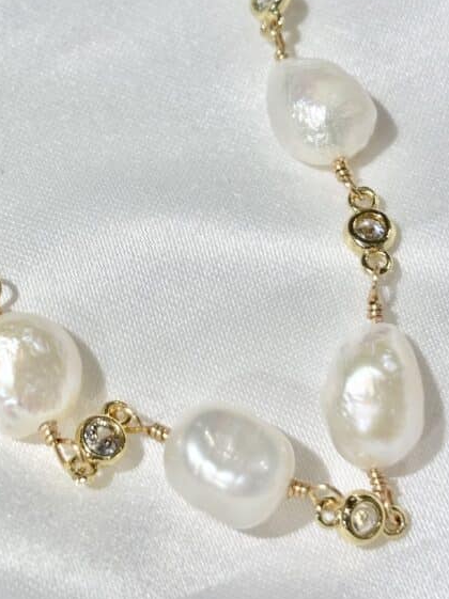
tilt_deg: -54.7
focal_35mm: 95
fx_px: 1645
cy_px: 127
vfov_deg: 20.5
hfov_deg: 15.5
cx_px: 114
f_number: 1.6
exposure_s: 1/387
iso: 32
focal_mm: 5.96
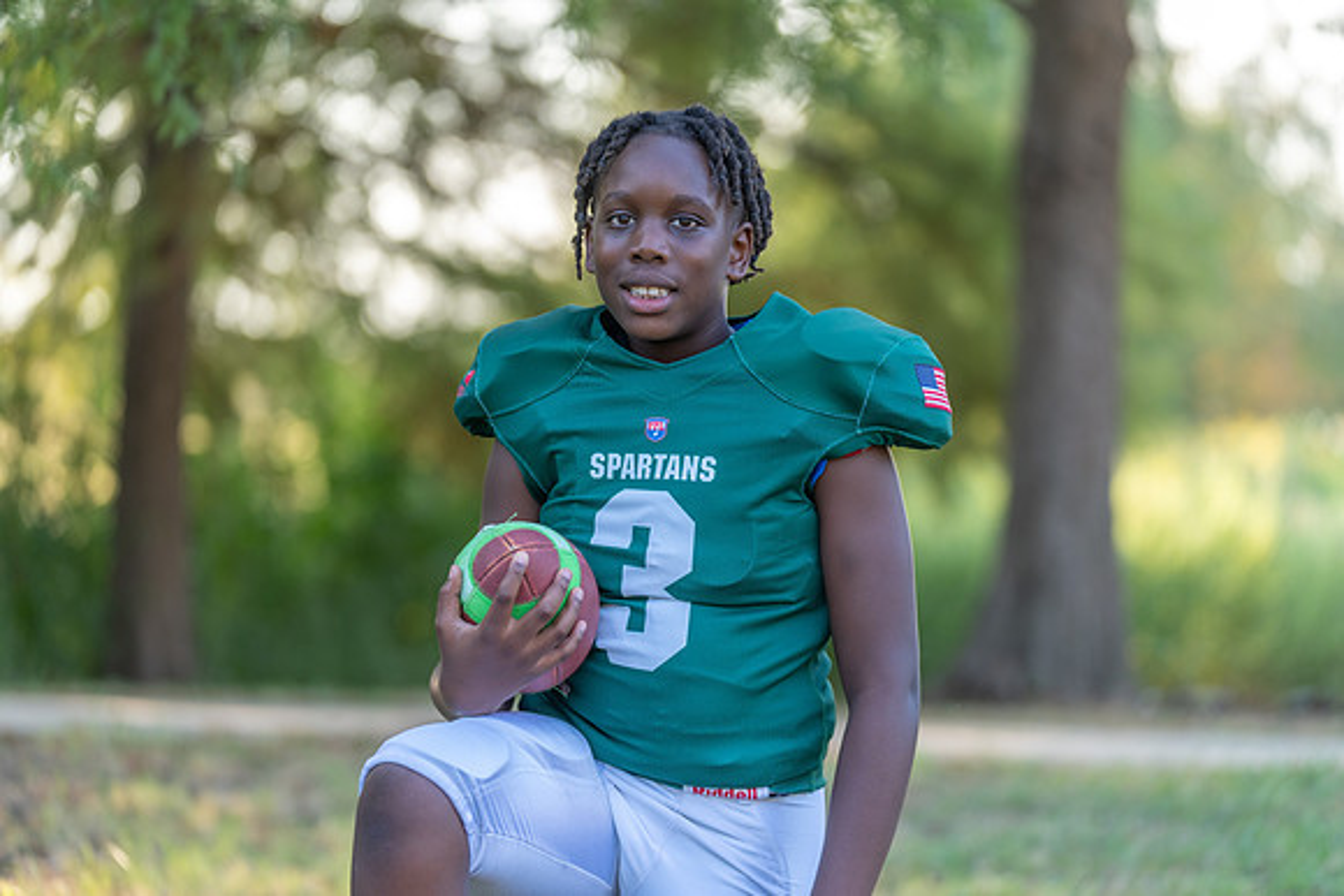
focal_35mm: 133
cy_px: 448
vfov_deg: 10.3
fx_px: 4966
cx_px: 672
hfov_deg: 15.4
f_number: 2.8
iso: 200
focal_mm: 133
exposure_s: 1/320
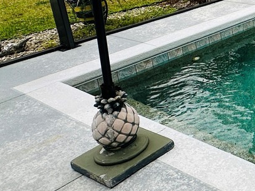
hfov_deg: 25.6
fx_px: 405
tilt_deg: -13.9
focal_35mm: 55
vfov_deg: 25.1
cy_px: -6
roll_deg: +0.8
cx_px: 388
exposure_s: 1/359
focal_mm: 2.22
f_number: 2.2
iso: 40
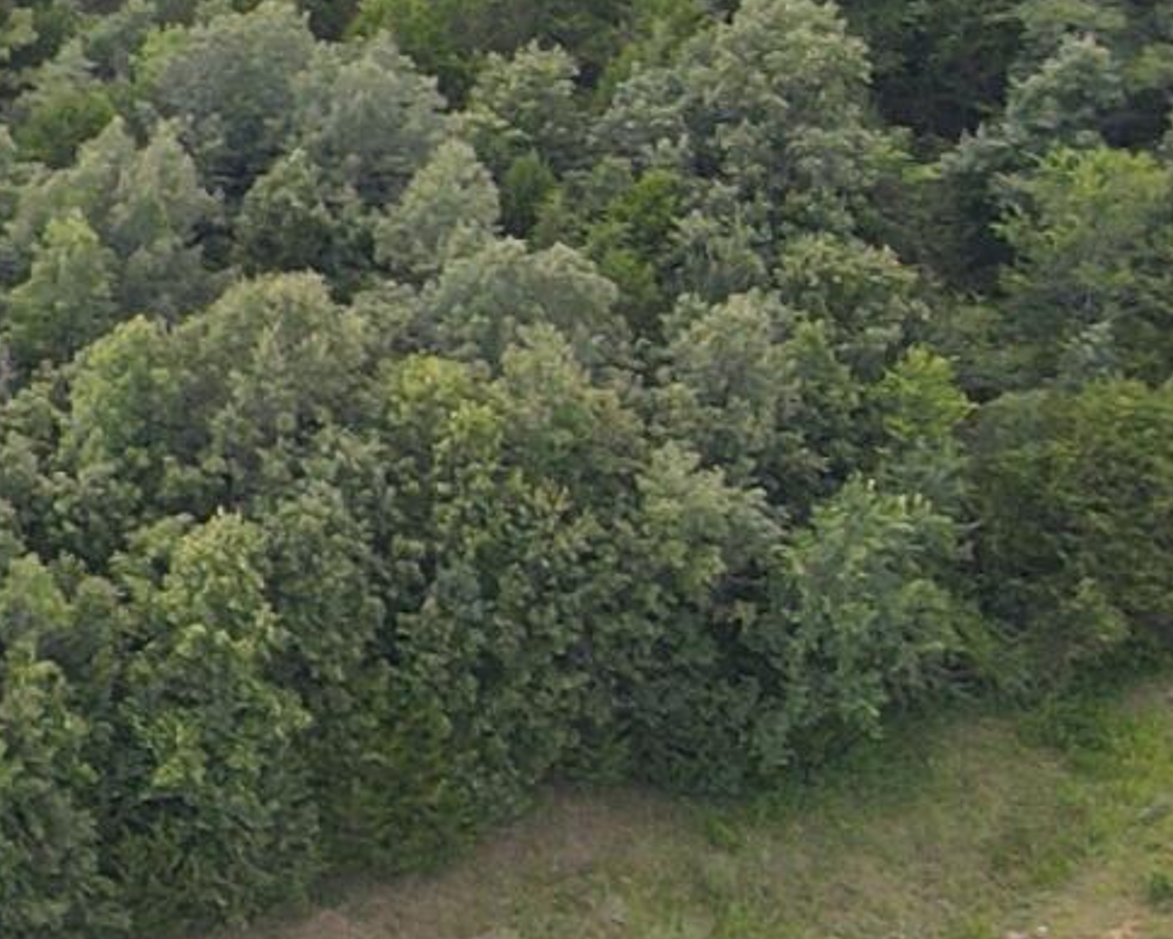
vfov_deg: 10.5
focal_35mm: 145
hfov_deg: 11.2
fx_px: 5034
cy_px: -73
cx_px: -1623
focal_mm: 4.5
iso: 110
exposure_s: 1/100
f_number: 2.8
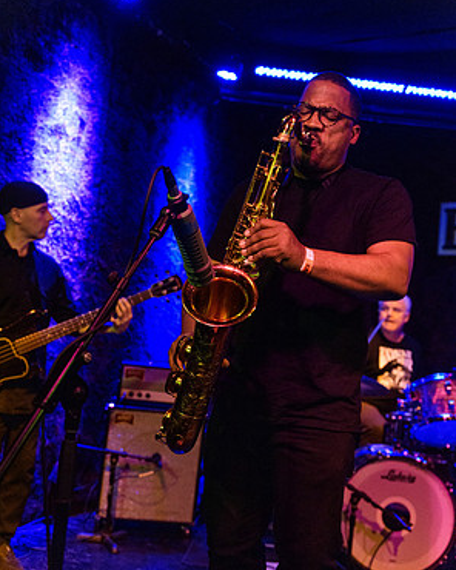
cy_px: 300
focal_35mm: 40
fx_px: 675
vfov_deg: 45.8
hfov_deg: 37.3
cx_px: 228
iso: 6400
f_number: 3.2
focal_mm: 35
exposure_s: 1/80
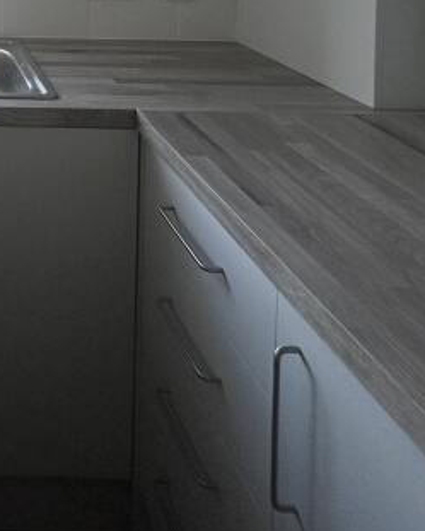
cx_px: -106
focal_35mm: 45
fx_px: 707
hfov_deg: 28.4
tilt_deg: -1.1
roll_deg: -0.9
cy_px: -114
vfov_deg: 33.2
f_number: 2.2
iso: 40
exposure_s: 1/208
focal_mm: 2.22
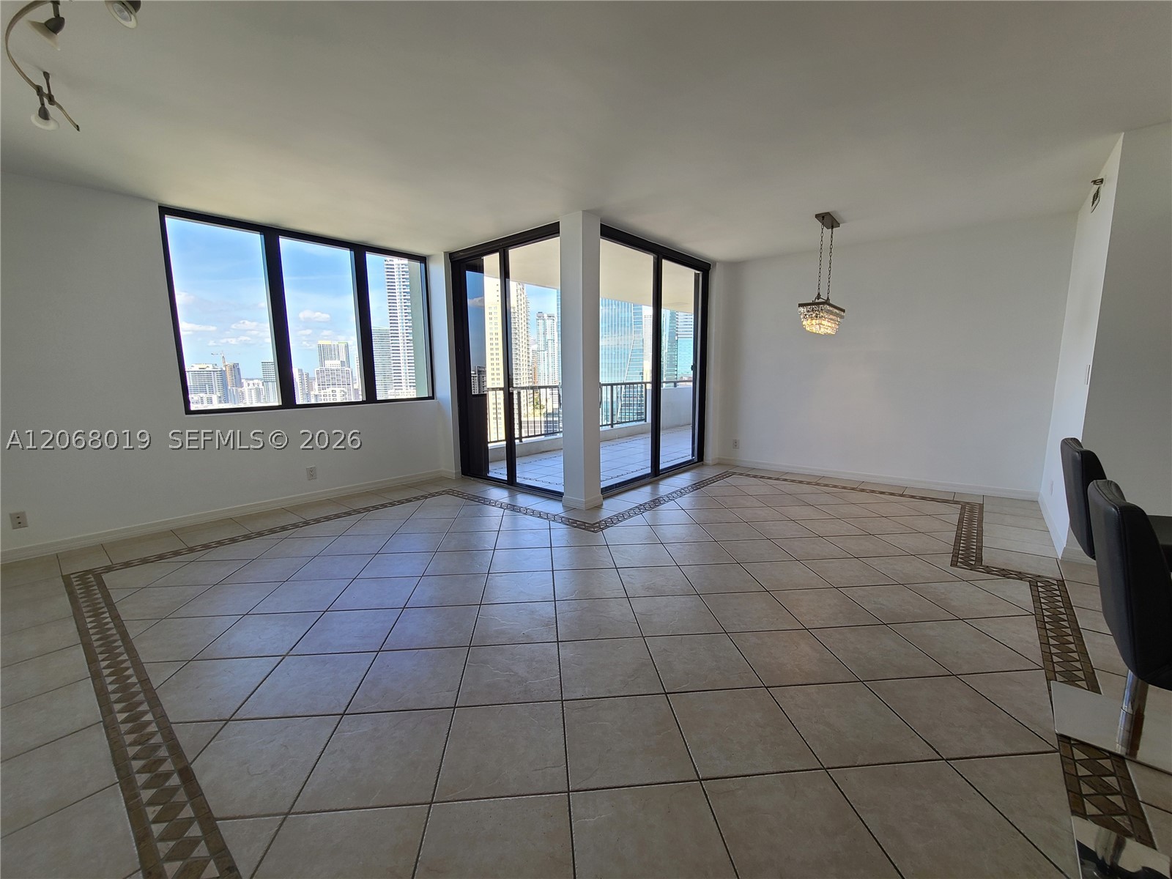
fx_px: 440
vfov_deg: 89.9
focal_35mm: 13
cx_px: 586
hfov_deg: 106.2
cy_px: 440
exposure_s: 1/129
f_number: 2.2
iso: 50
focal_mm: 2.2
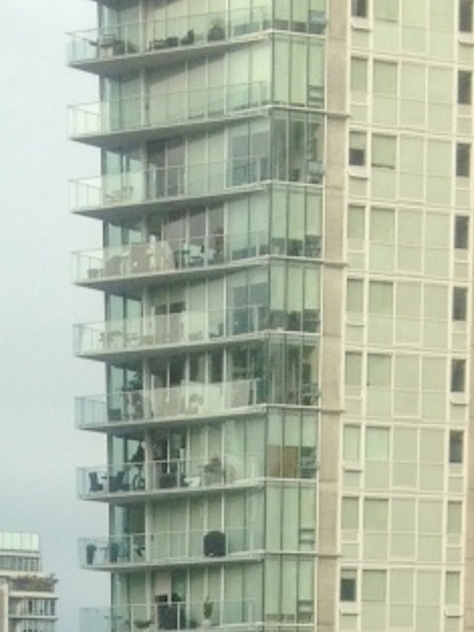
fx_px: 2609
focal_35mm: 143
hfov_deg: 10.2
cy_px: 945
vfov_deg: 13.1
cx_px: -83
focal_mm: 4.28
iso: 50
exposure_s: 1/315
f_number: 2.4
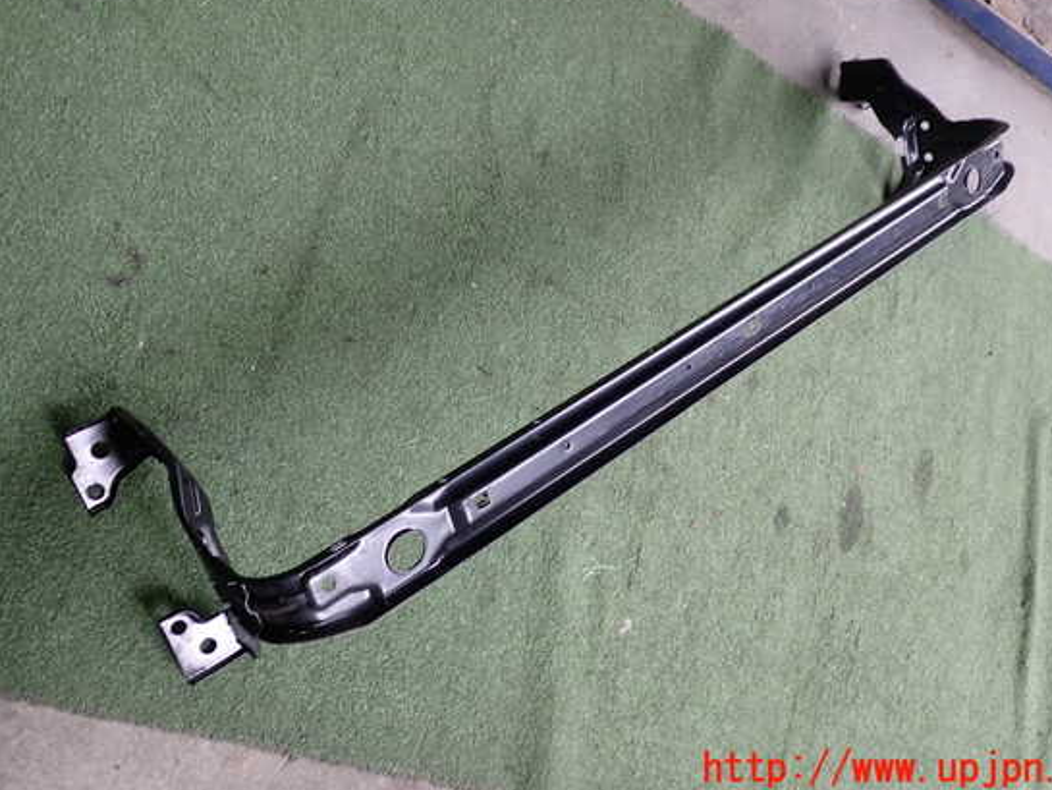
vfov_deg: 42.9
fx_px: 1003
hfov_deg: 55.3
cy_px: 359
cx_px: 560
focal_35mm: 33
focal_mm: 5.4
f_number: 2.3
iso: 200
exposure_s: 1/50
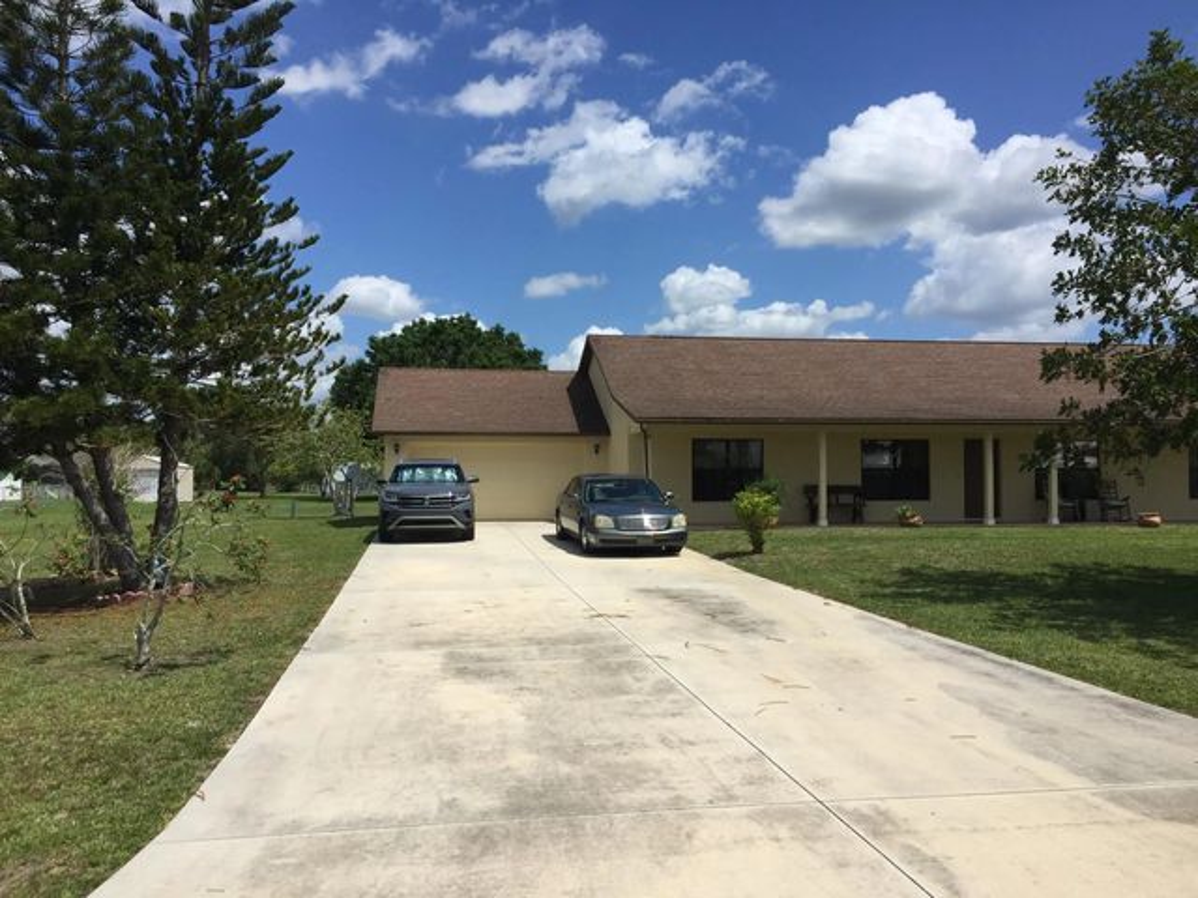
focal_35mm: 29
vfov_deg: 48.2
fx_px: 1004
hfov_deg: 61.7
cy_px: 449
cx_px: 599
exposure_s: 1/3968
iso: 32
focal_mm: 4.15
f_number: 2.2
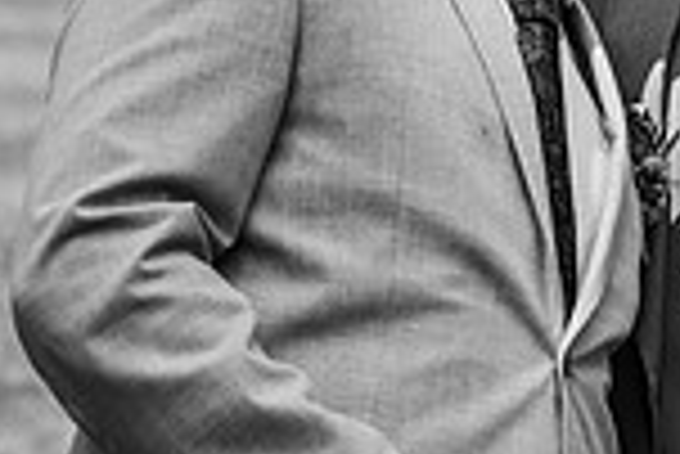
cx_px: 716
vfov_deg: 4.2
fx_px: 6164
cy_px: -184
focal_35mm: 326
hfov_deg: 6.3
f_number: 4
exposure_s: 1/1250
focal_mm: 85
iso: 100
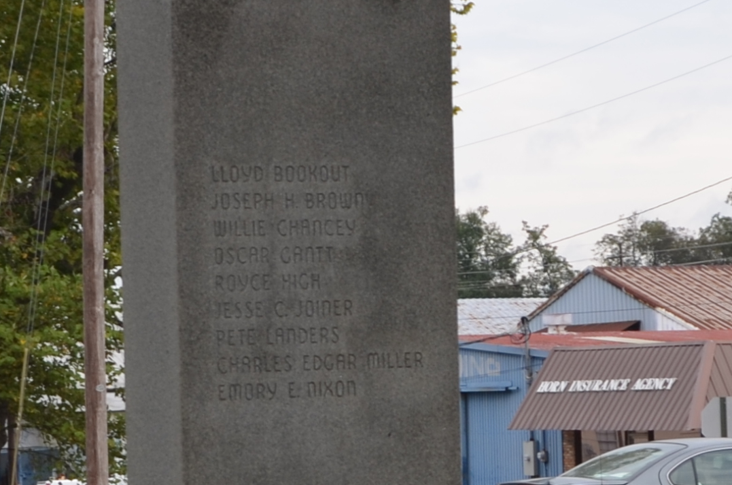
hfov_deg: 13.6
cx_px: 429
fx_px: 3064
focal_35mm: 151
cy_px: 424
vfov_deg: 9.0
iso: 100
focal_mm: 22
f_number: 5.6
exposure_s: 1/200
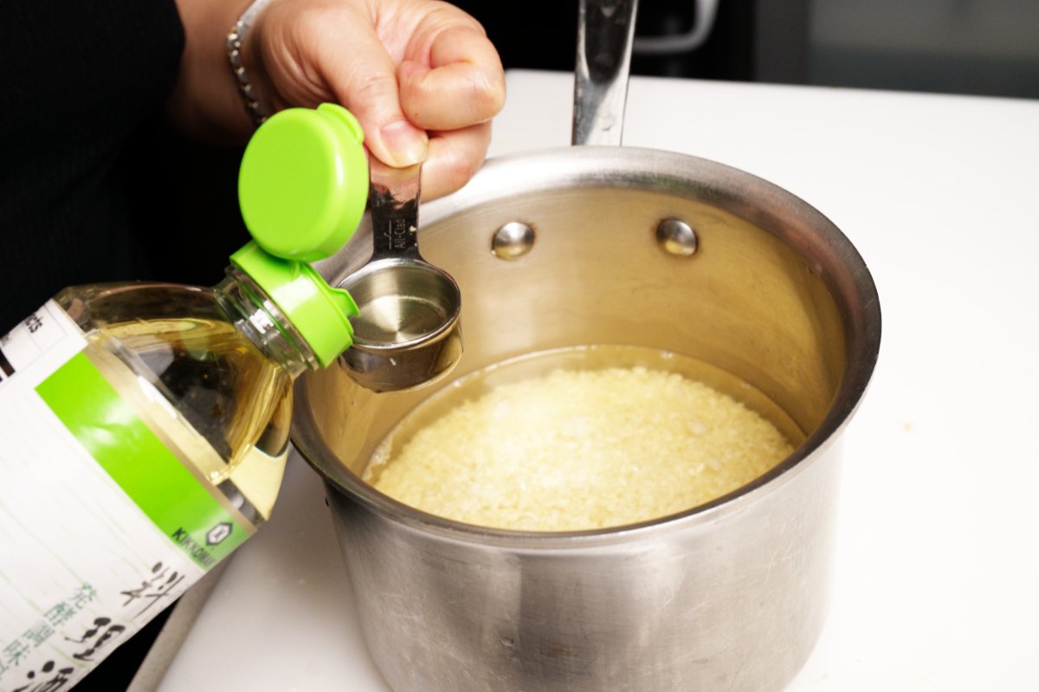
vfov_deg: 31.2
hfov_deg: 45.4
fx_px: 1240
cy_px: 346
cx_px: 520
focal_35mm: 43
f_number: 9
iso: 1000
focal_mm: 43
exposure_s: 1/2000
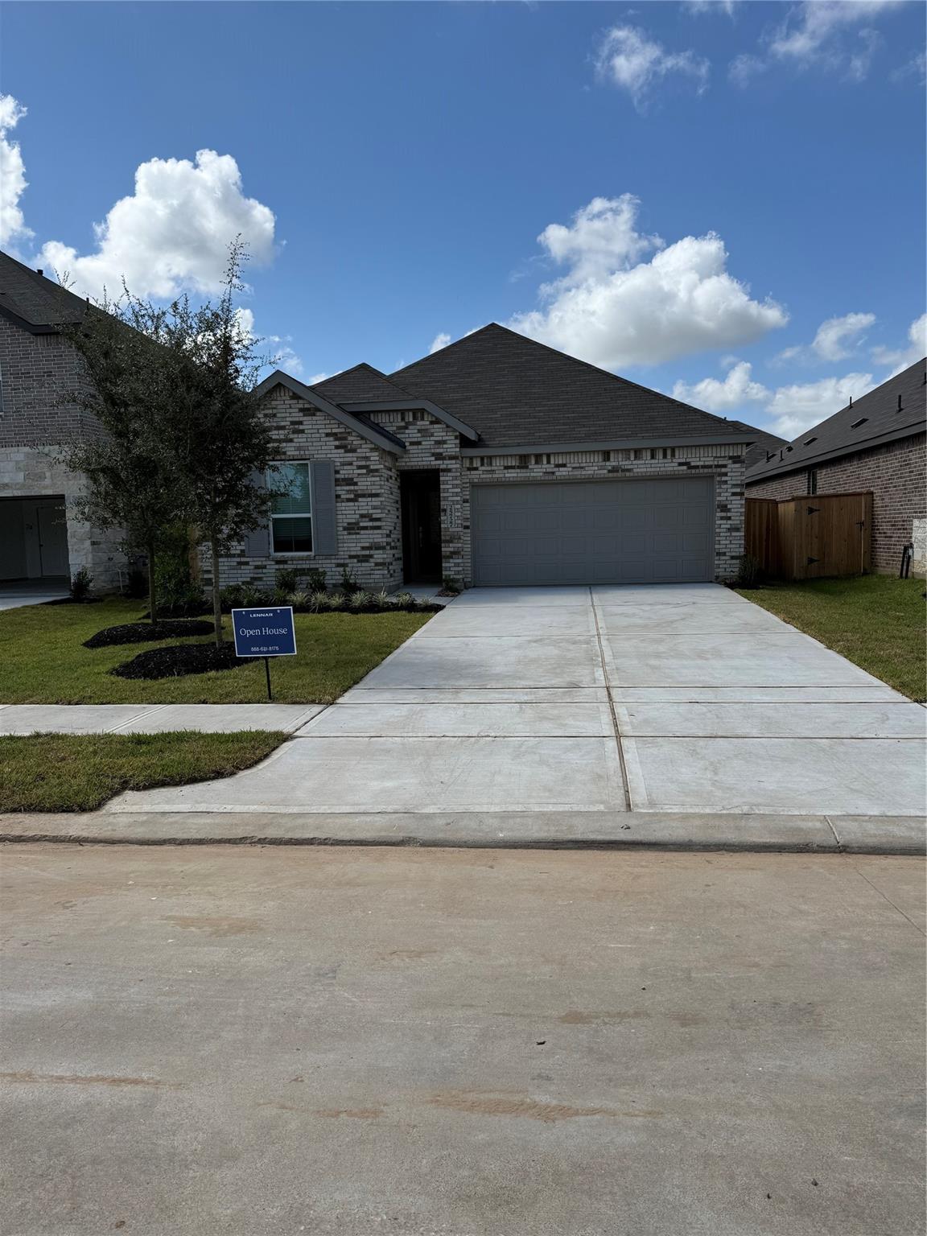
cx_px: 464
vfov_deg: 71.6
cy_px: 618
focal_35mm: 24
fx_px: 857
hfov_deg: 56.8
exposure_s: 1/6173
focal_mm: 6.76
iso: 80
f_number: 1.78
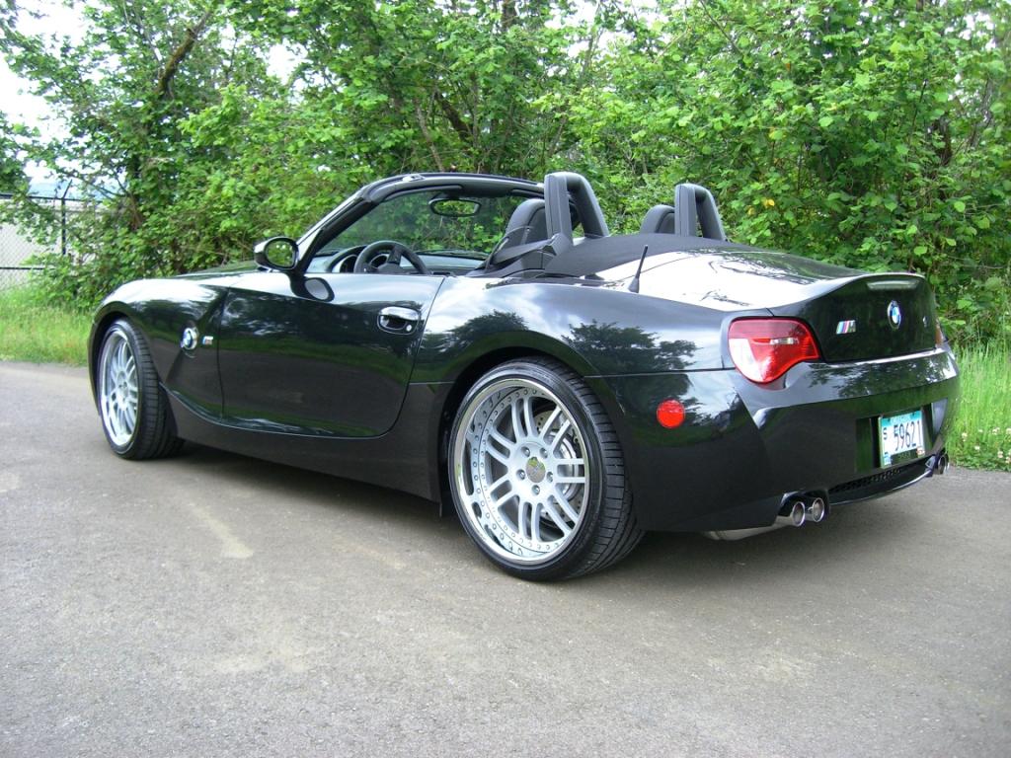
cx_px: 506
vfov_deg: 37.7
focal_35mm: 38
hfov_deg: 49.0
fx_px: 1110
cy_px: 379
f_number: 2.7
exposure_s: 1/160
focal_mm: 6.2
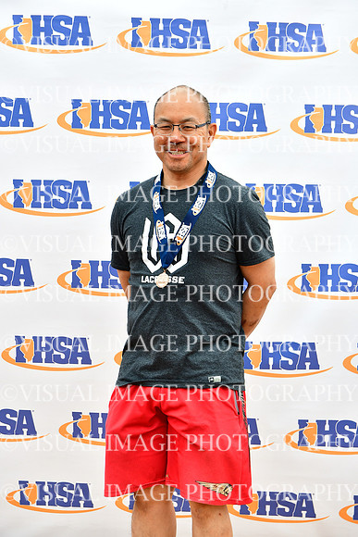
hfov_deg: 18.2
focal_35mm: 75
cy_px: 268
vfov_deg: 27.0
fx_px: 1118
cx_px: 179
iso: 320
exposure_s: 1/250
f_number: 6.3
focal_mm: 50
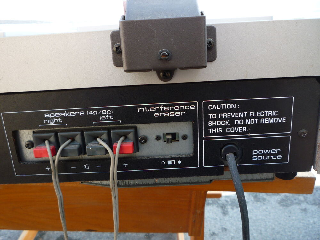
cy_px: 120
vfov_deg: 46.8
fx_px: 277
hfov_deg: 60.0
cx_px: 160
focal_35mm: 30
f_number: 3.3
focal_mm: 5.2
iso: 100
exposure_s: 1/60
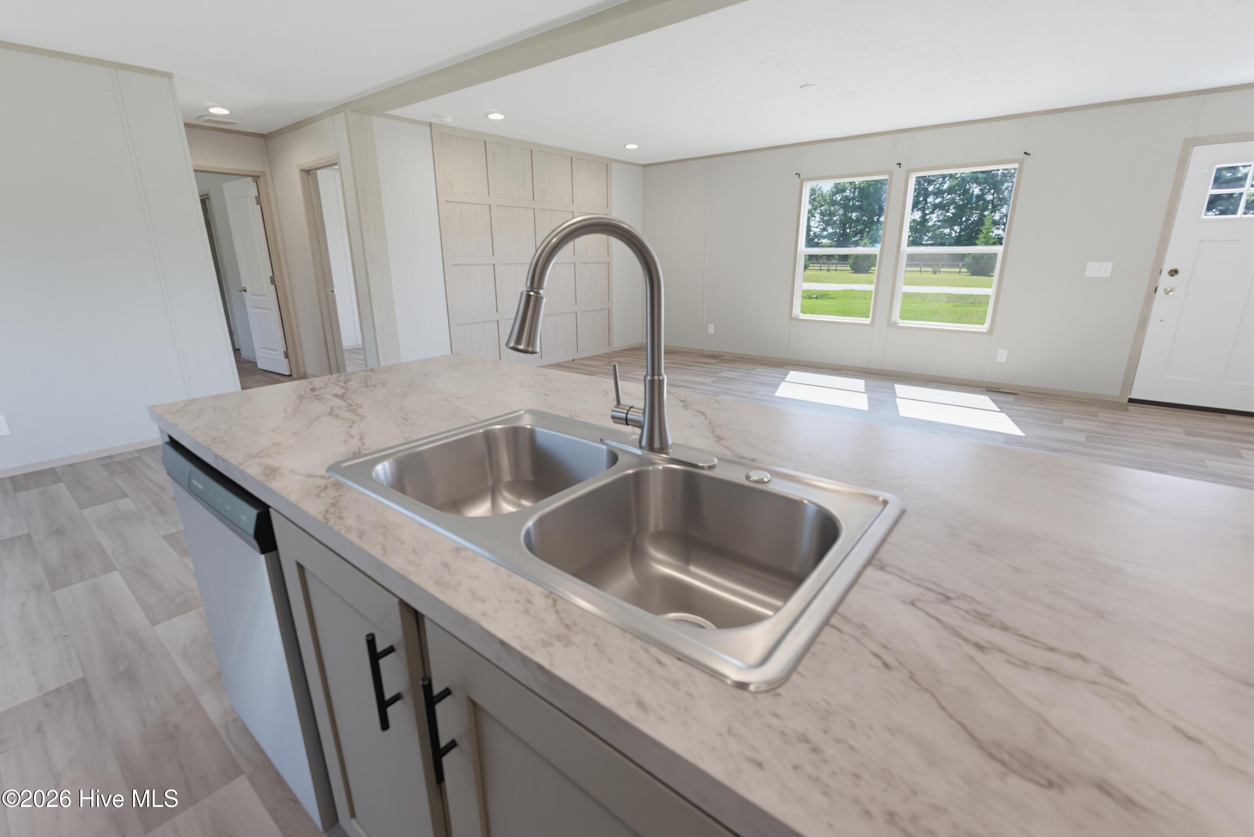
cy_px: 418
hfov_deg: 96.7
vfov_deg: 73.8
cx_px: 627
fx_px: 557
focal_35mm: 16
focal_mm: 16
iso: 400
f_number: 8
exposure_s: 1/20
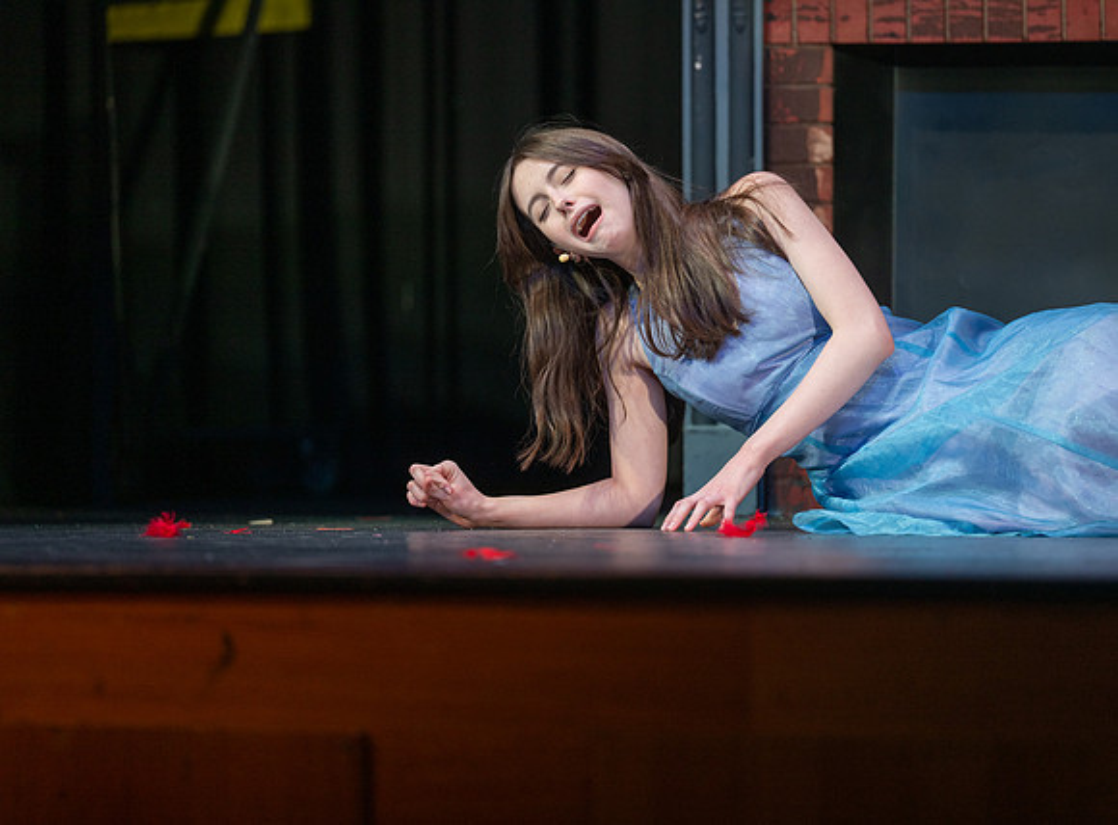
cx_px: 540
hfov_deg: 8.2
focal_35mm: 242
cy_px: 373
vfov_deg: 6.1
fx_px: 7777
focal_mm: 200
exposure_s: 1/320
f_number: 2.8
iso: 500
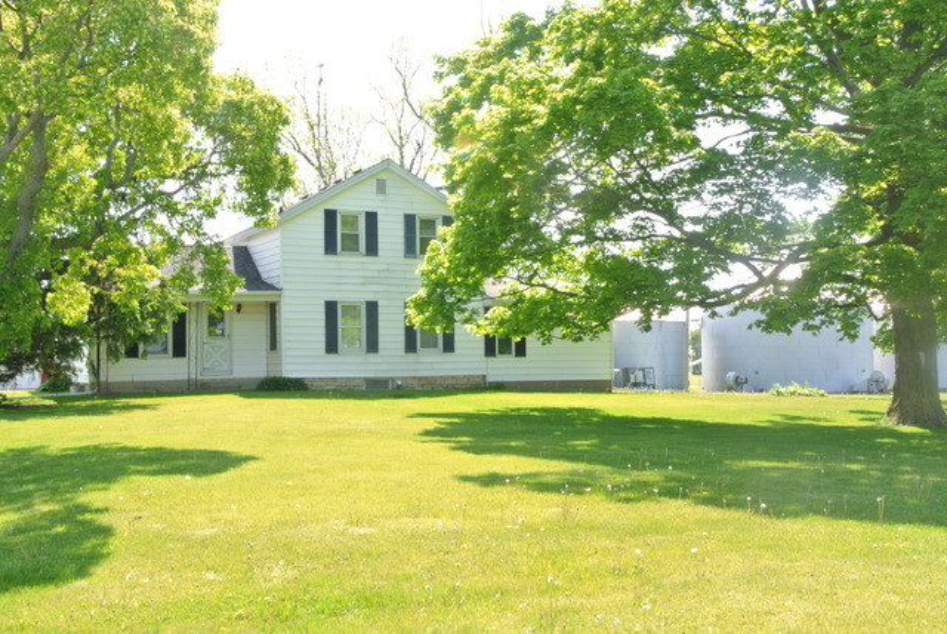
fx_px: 1106
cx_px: 474
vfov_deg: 32.0
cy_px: 317
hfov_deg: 46.4
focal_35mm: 42
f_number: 16
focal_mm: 15.7
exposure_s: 1/60
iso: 400
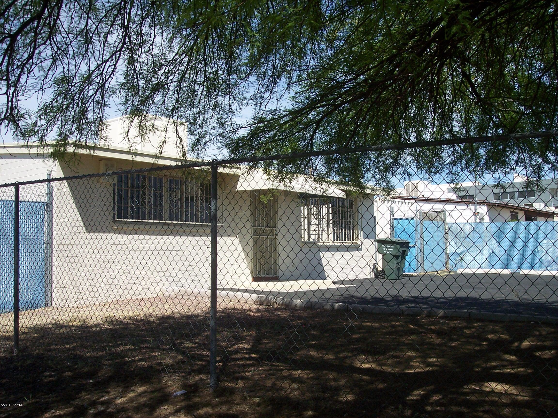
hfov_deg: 47.9
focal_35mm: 39
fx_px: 629
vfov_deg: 36.8
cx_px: 279
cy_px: 209
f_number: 4
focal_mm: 8
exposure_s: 1/750
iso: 100
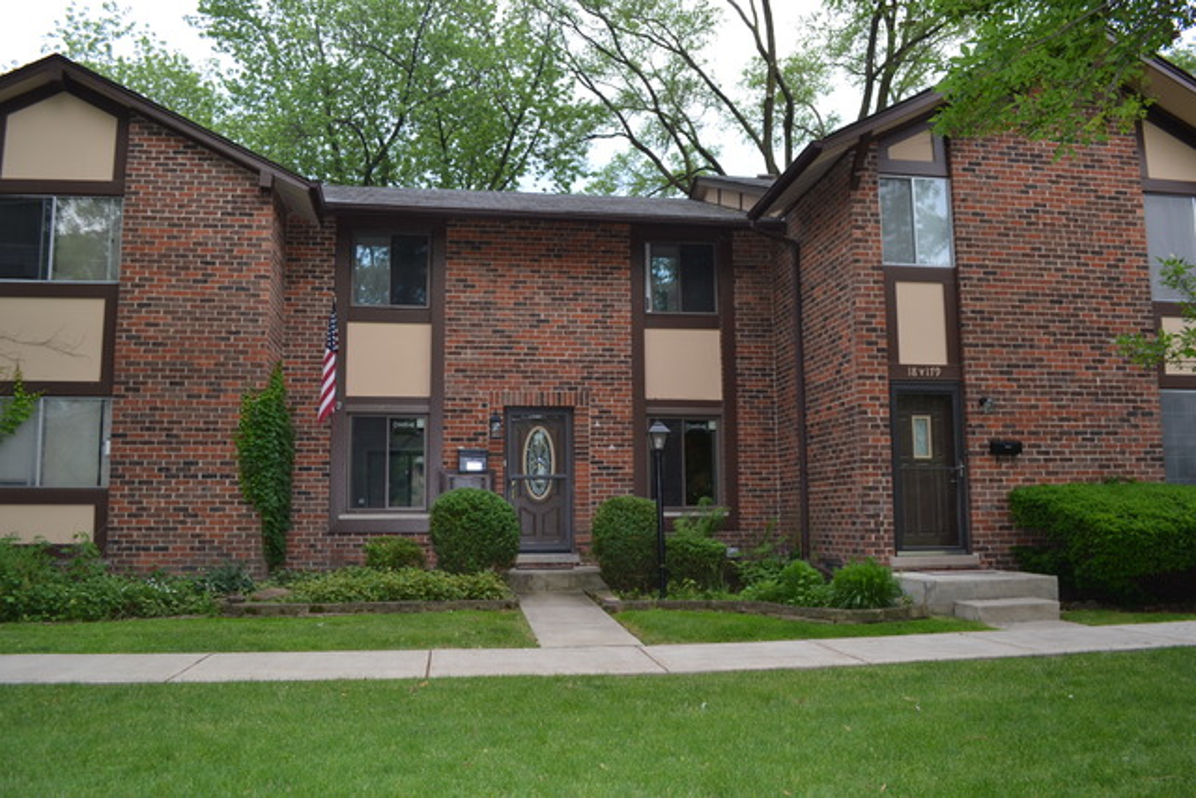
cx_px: 598
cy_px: 399
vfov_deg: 48.0
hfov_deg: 67.4
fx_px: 897
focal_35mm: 27
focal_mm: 18
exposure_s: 1/125
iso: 160
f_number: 5.6
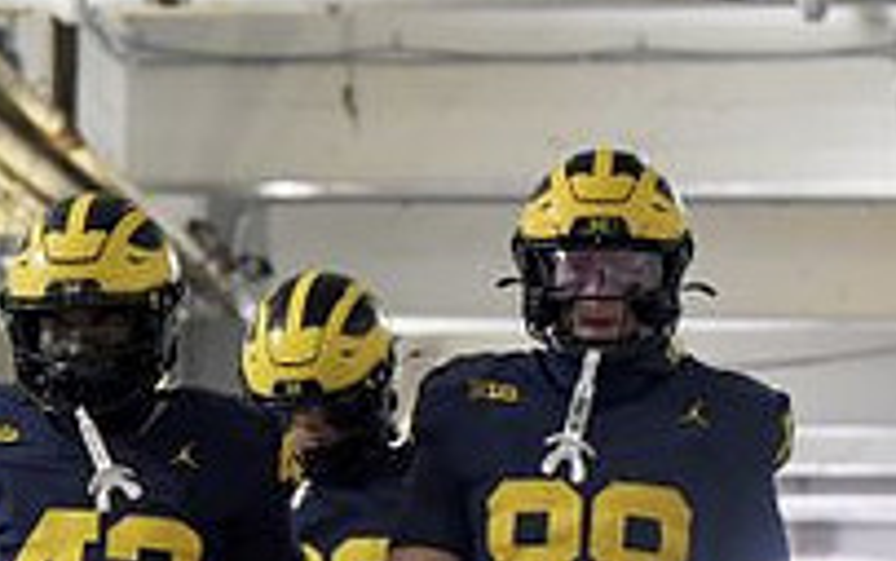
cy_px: 738
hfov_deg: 10.2
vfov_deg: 6.4
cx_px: 22
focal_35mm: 204
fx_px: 4983
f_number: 2.8
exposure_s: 1/400
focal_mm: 70
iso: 3200
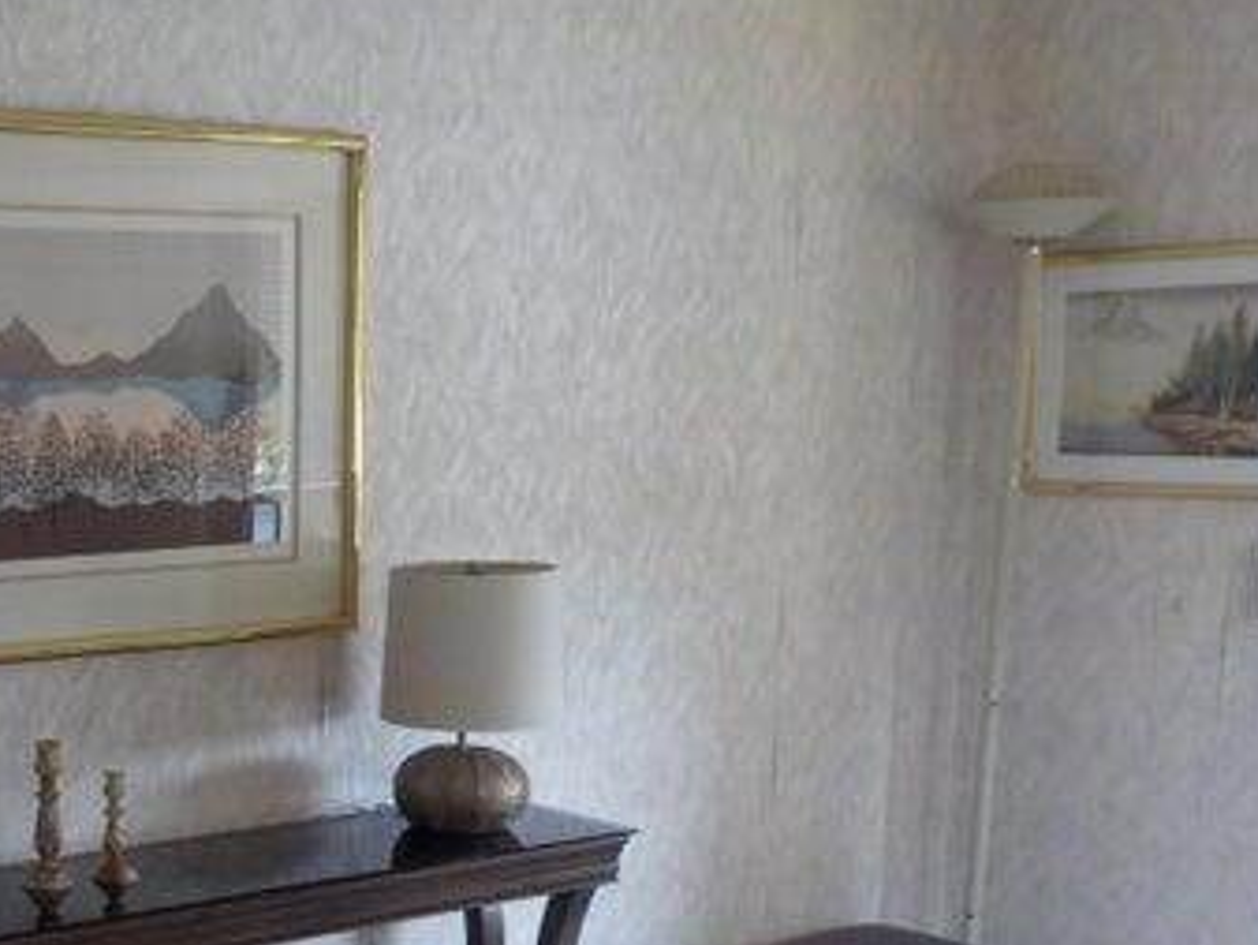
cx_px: 142
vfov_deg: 25.1
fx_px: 2072
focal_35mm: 57
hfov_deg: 32.2
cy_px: 796
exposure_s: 1/30
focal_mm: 4.1
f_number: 3.3
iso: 320
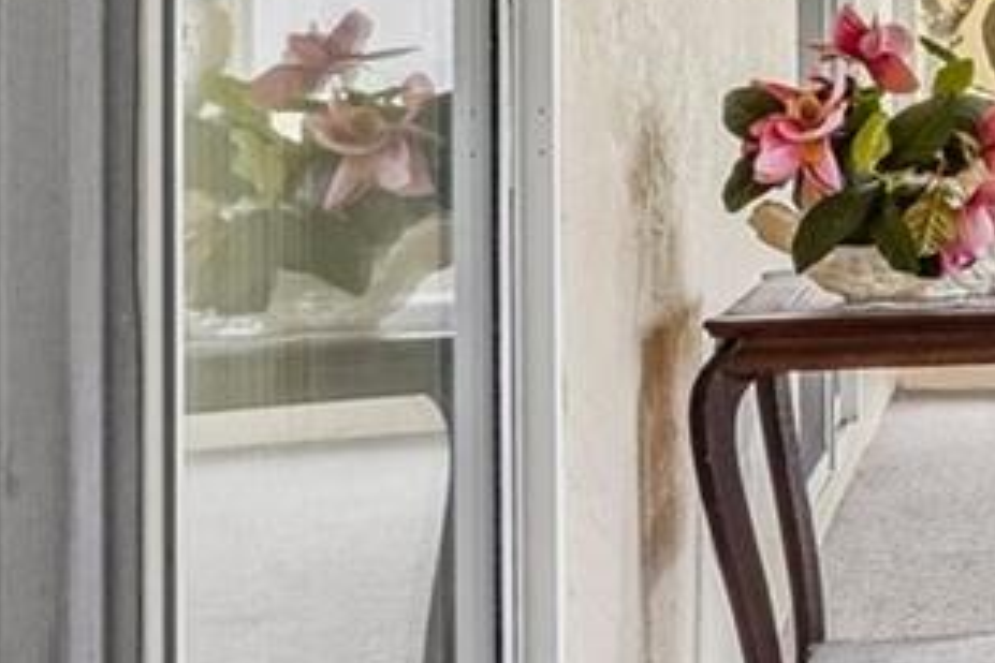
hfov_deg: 15.1
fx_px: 2432
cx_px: 2312
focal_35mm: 88
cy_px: -32
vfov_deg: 15.2
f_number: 18
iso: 400
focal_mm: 17
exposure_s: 1/5
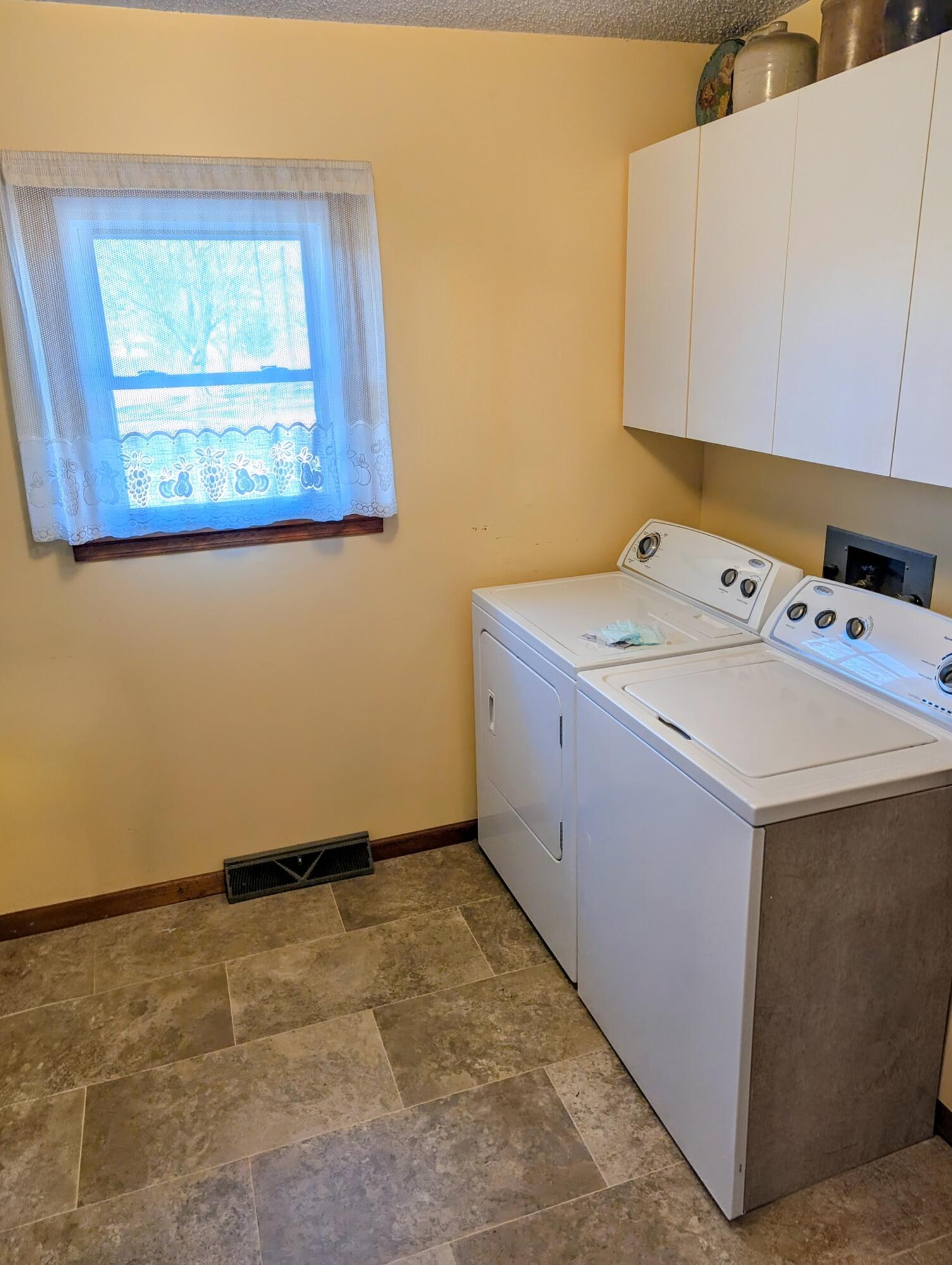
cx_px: 476
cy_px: 632
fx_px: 878
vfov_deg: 71.5
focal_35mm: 24
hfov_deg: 56.9
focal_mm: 6.81
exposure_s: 1/120
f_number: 1.85
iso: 130
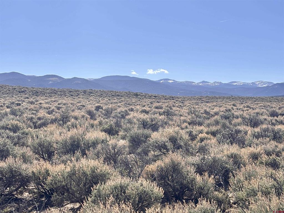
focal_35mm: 52
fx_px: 427
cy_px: 106
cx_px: 142
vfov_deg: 28.0
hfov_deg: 36.8
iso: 40
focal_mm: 5.96
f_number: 1.6
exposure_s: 1/4630
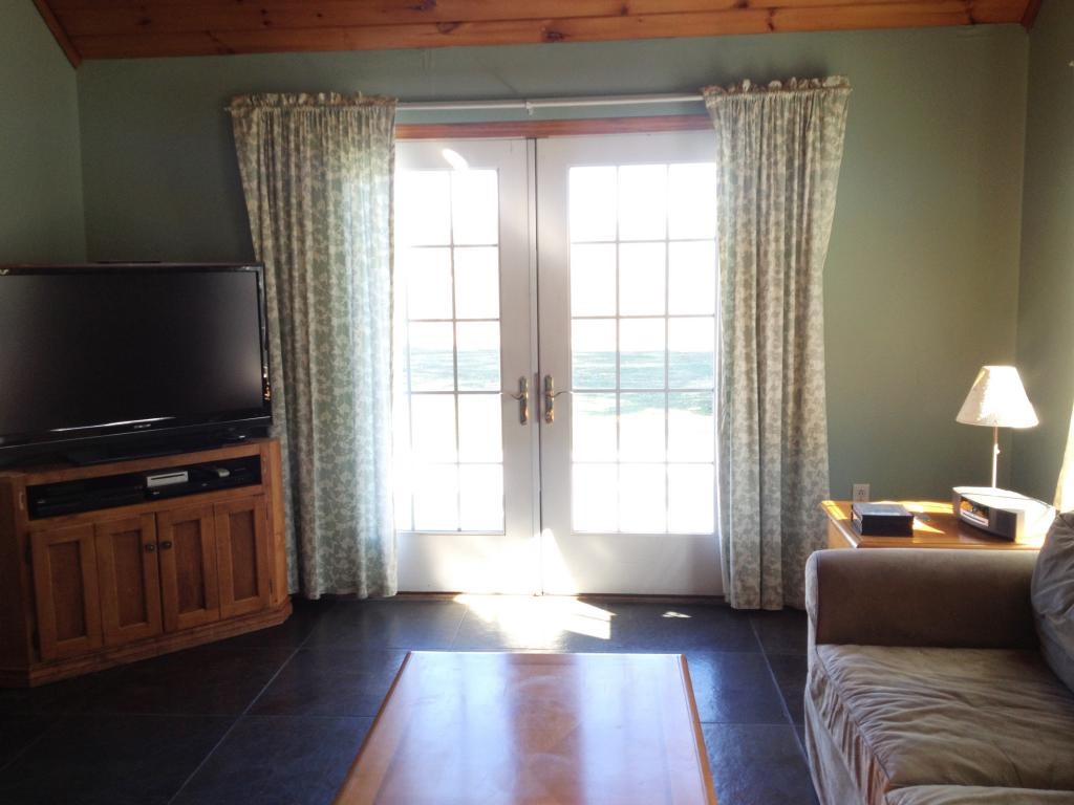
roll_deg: +1.0
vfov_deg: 40.7
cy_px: 402
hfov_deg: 52.6
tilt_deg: -11.0
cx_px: 537
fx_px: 1086
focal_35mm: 35
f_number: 2.4
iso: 50
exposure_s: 1/40
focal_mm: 4.28
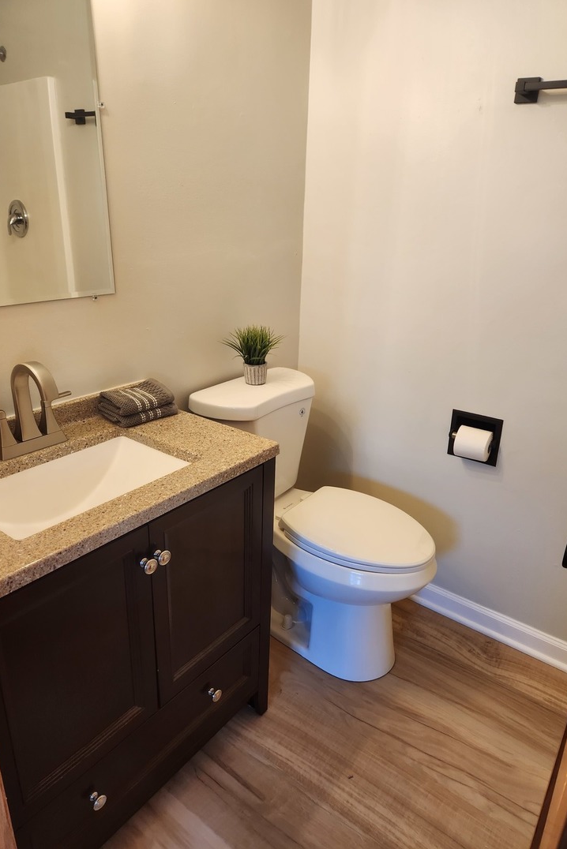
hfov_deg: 53.1
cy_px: 424
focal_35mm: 24
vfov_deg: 73.7
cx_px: 302
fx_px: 567
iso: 100
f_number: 1.8
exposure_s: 1/120
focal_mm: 5.4
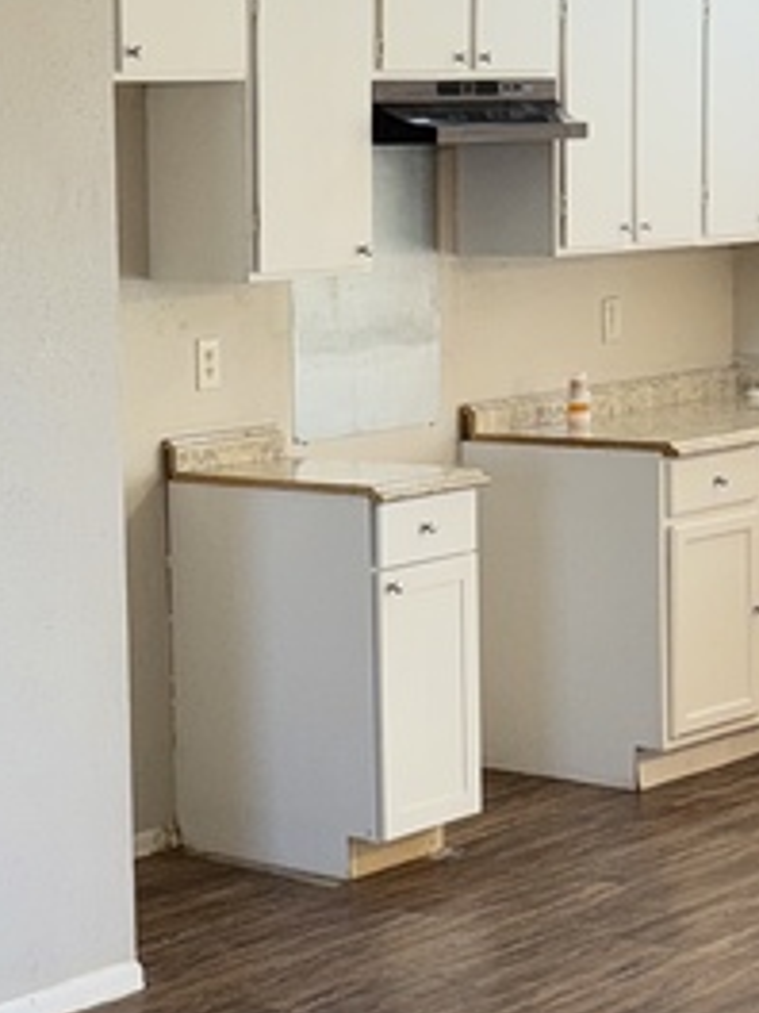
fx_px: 2865
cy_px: 503
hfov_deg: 14.8
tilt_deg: -5.0
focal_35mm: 98
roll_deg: +0.6
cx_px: 0
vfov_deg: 20.0
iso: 50
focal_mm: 6.76
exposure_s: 1/44
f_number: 1.78
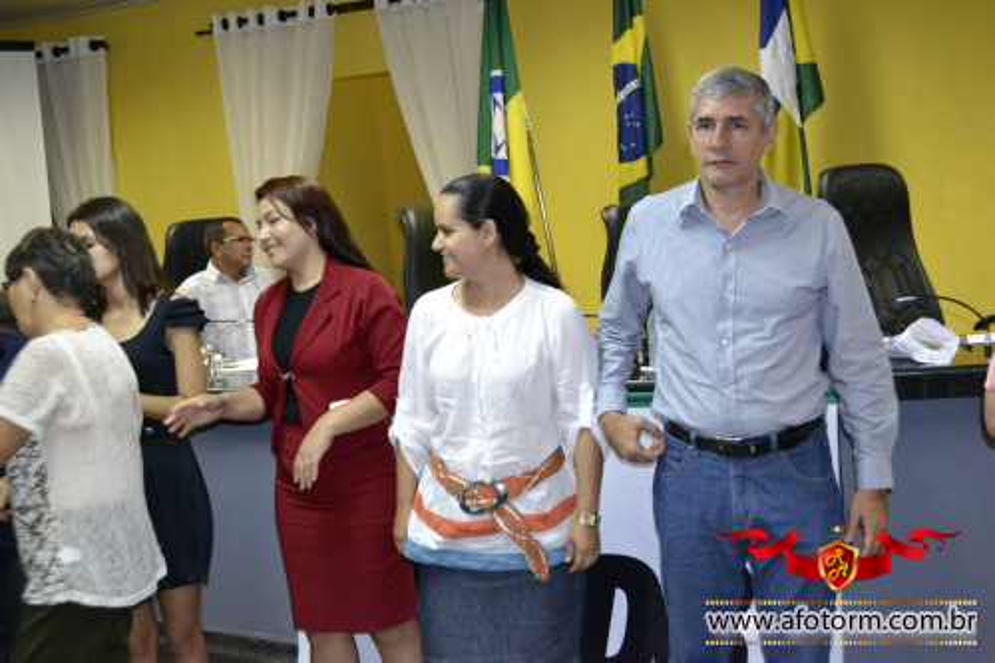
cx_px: 498
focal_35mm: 48
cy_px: 332
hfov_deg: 41.1
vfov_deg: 28.1
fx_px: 1326
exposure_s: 1/60
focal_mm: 32
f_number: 4.8
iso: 2800
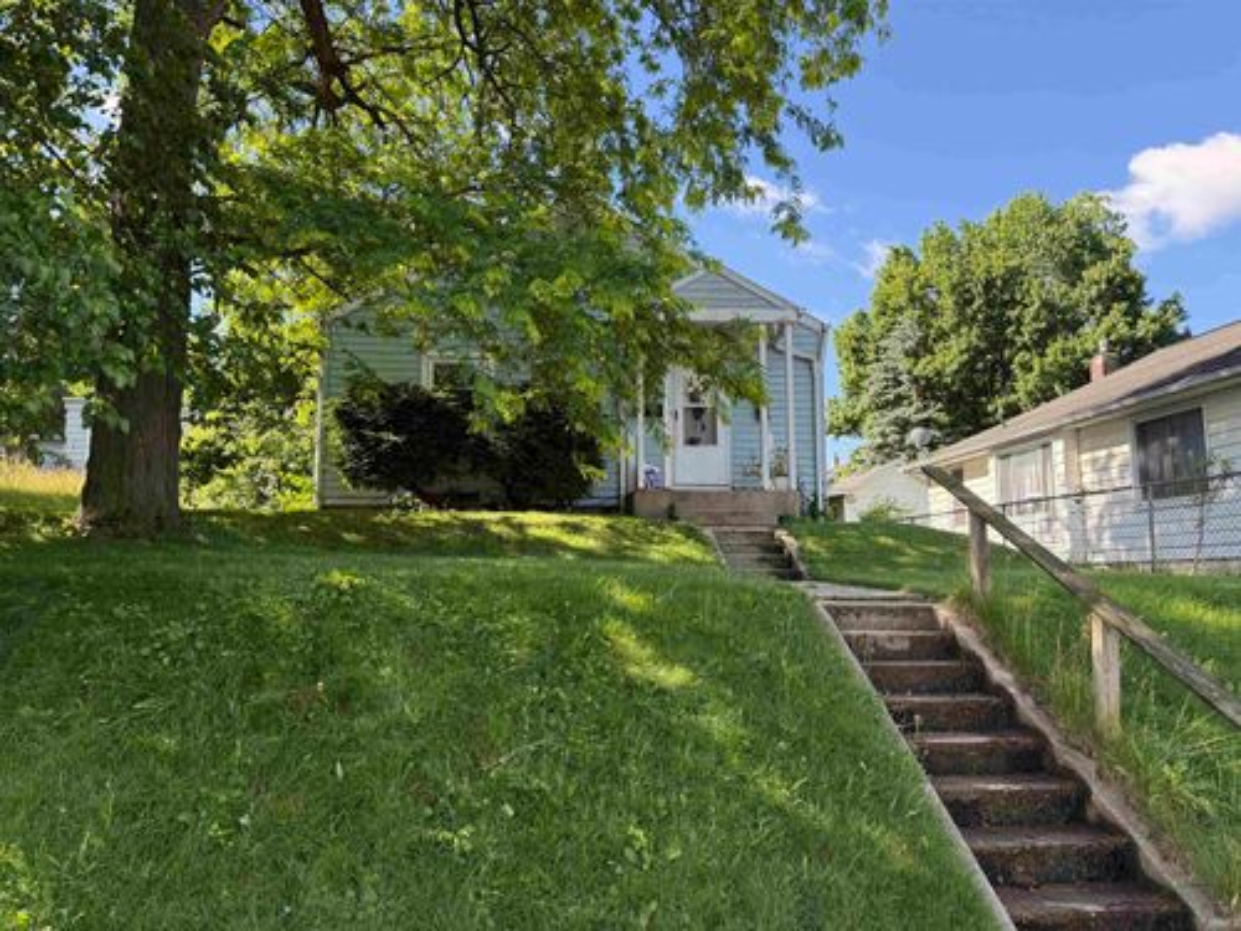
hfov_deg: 71.6
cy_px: 466
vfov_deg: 56.8
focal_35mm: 24
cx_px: 620
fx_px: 860
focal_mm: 6.76
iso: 100
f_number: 1.78
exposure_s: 1/840
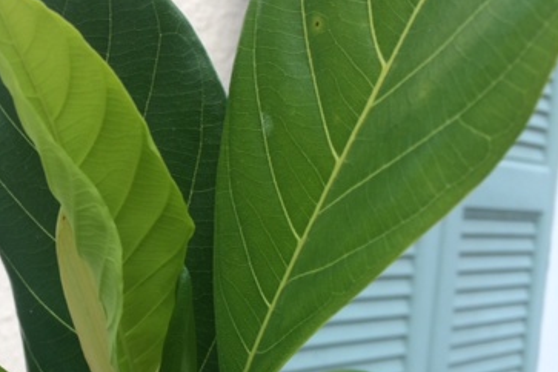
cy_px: 231
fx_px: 852
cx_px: 72
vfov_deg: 24.6
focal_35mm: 55
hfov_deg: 34.5
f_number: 2.2
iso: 32
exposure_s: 1/131
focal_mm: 4.12
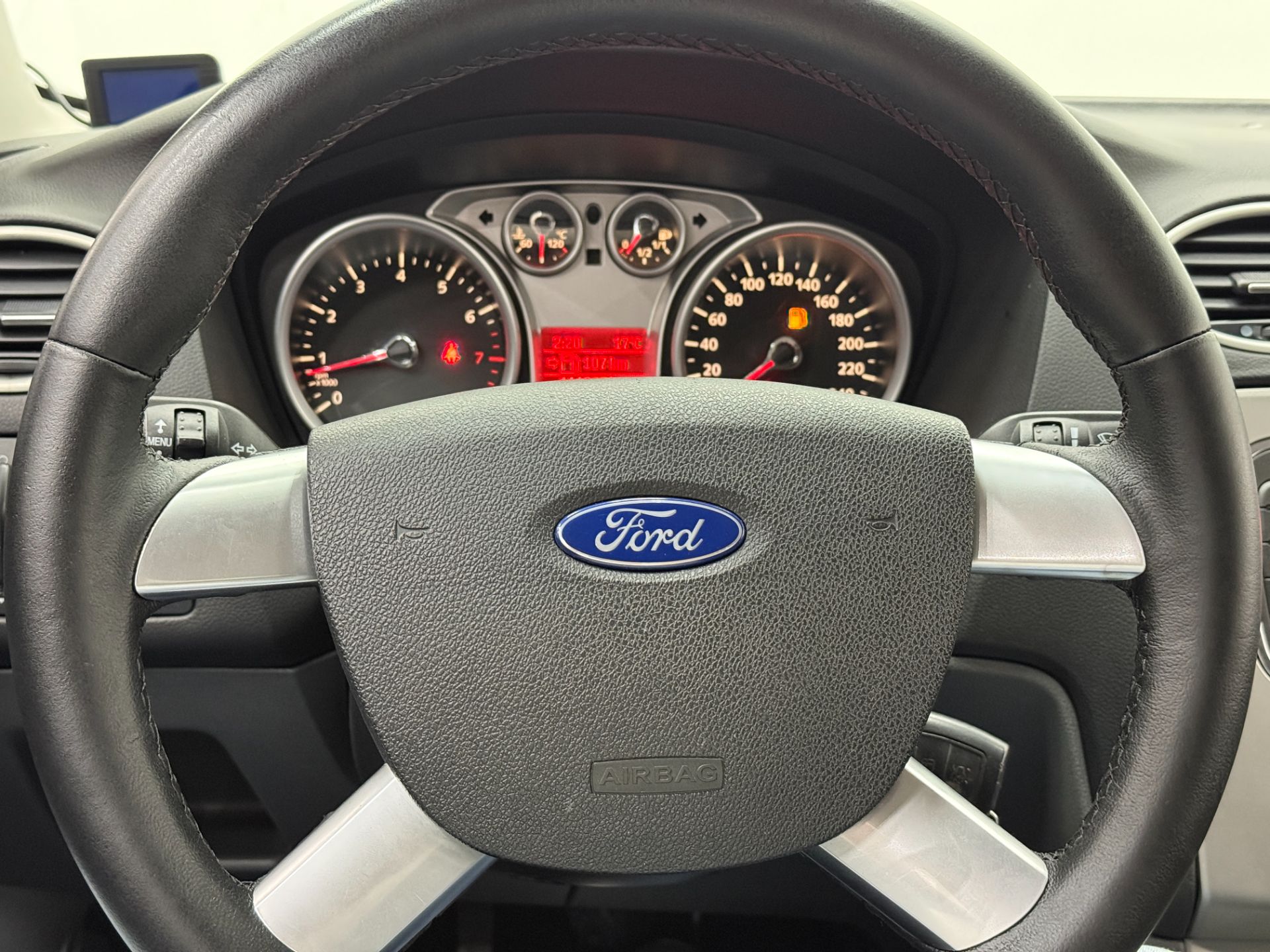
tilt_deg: -14.6
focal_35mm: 48
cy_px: 476
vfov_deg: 30.3
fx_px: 1761
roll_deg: -2.5
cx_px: 635
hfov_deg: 39.7
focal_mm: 6.76
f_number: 1.78
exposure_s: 1/30
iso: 500
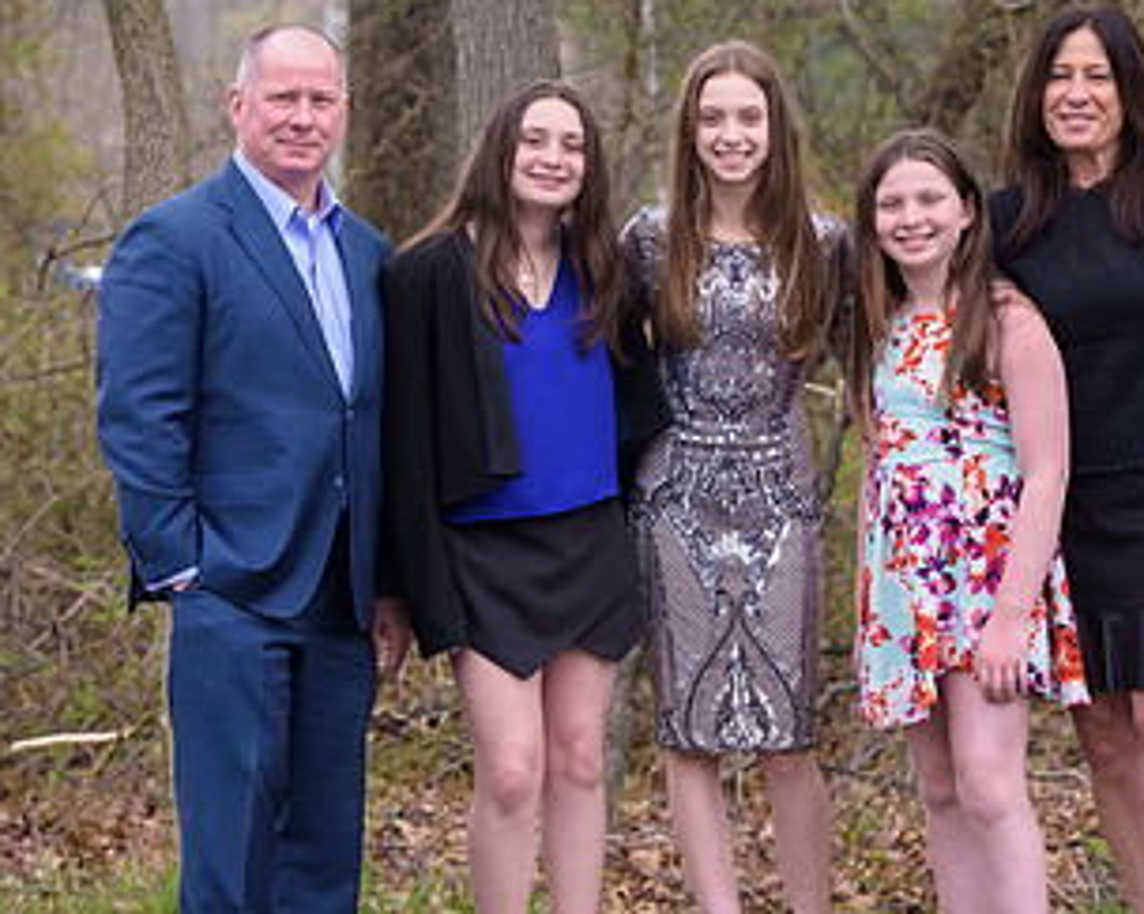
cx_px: 723
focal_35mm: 170
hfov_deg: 11.3
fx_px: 5754
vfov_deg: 9.1
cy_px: 386
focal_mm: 95
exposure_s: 1/500
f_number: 5
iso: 400
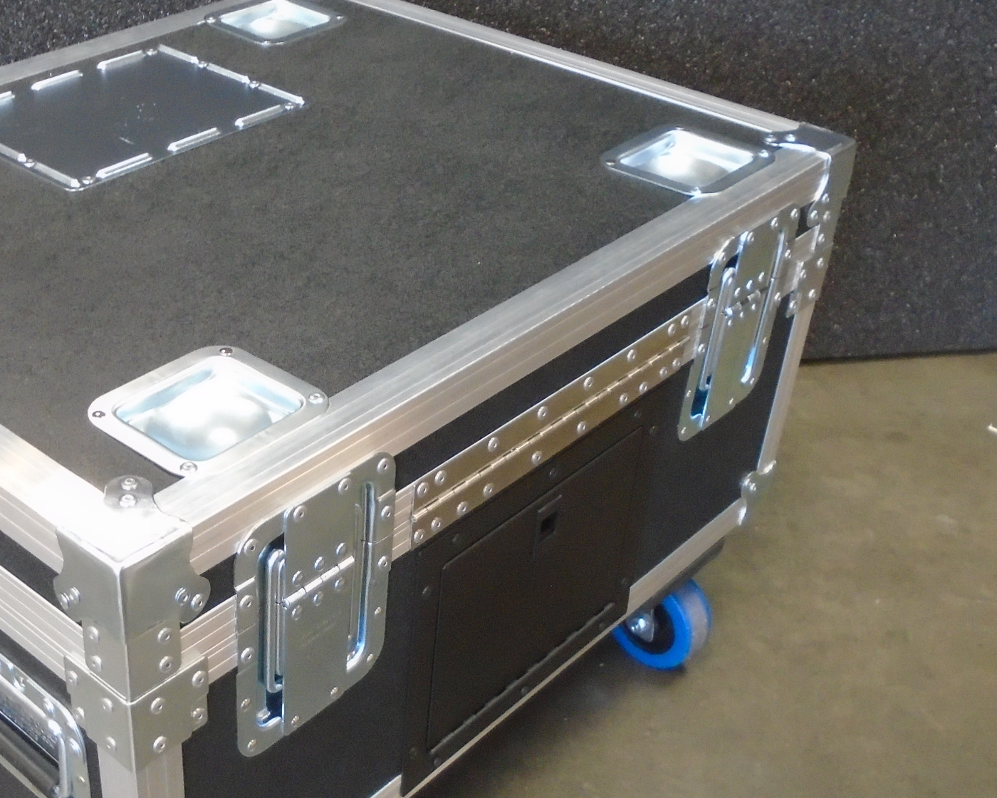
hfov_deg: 38.8
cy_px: 482
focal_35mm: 47
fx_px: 1387
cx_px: 288
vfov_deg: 32.0
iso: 400
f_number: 3.2
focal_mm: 4.6
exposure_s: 1/10
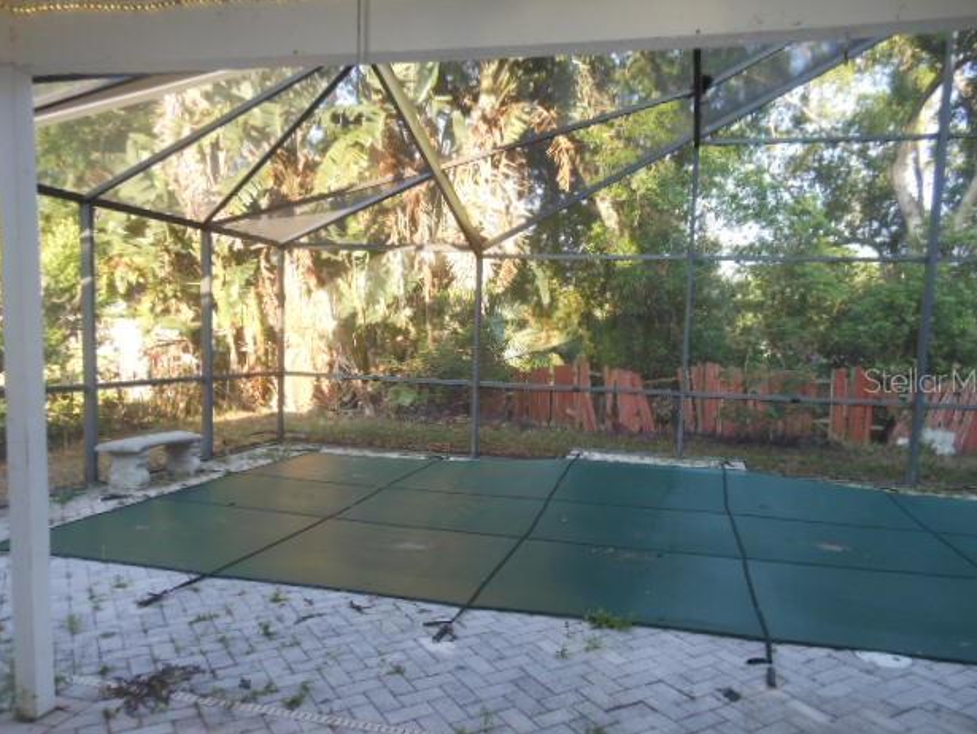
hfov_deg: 67.3
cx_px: 505
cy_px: 380
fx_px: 734
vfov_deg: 53.1
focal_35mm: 26
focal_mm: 4.5
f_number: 3.2
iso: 80
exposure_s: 1/60
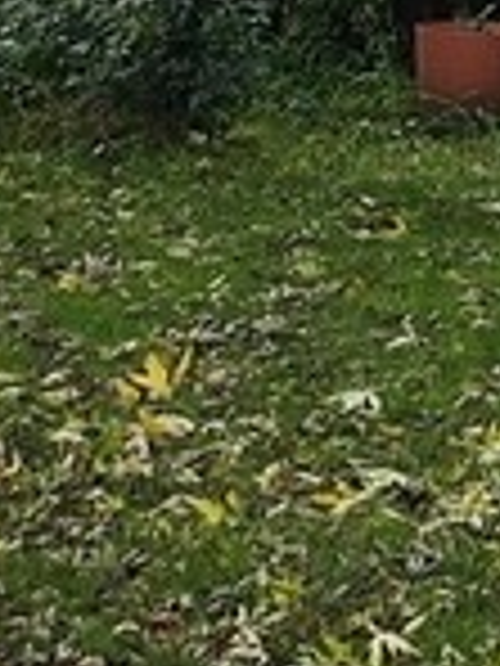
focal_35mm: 175
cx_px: 1329
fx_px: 3370
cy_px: -572
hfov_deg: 7.7
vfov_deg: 10.5
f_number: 1.8
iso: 50
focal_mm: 5
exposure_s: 1/1580
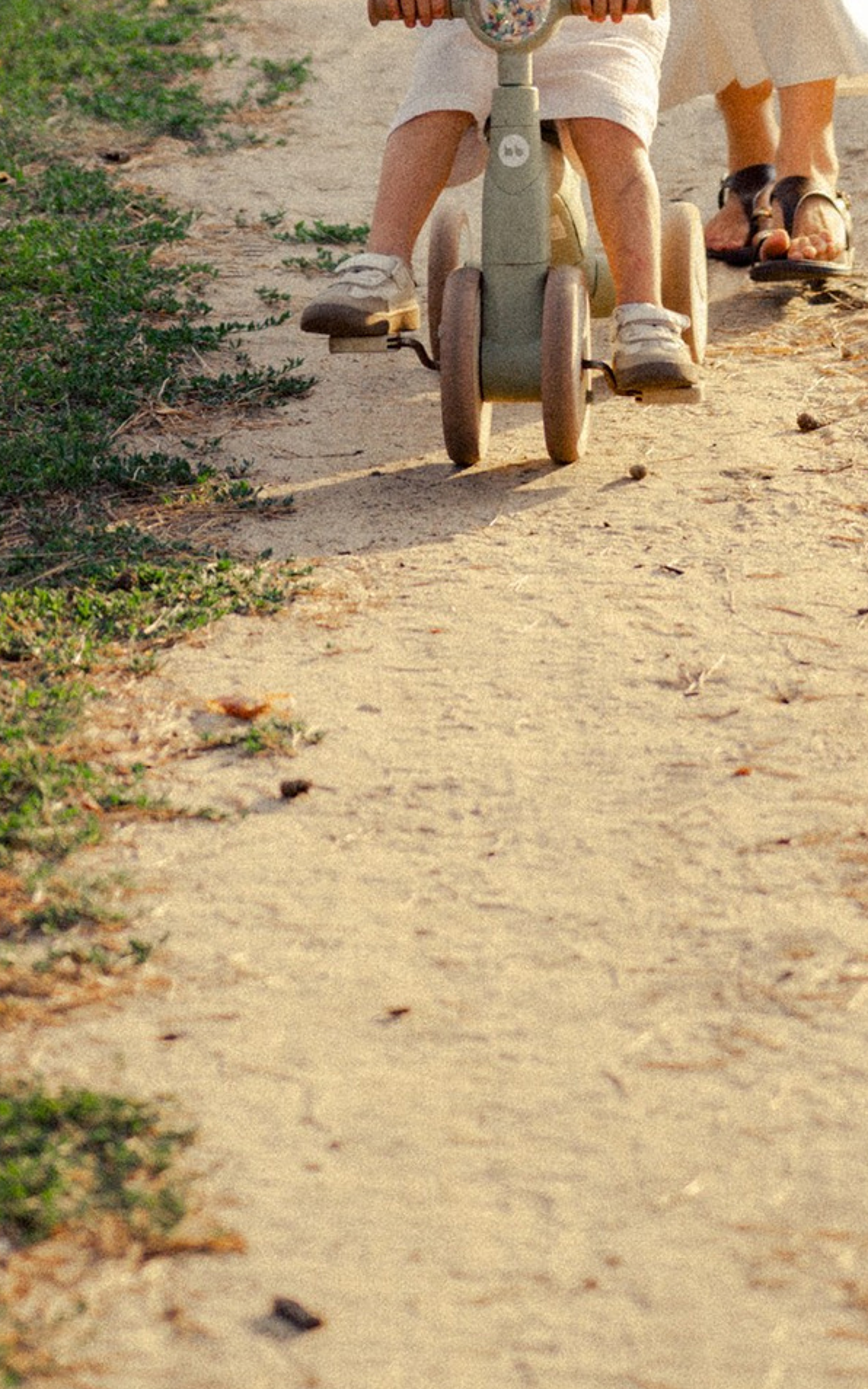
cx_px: 829
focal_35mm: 205
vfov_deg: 9.8
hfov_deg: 6.4
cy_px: -1023
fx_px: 7761
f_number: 1.8
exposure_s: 1/800
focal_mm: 50
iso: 100
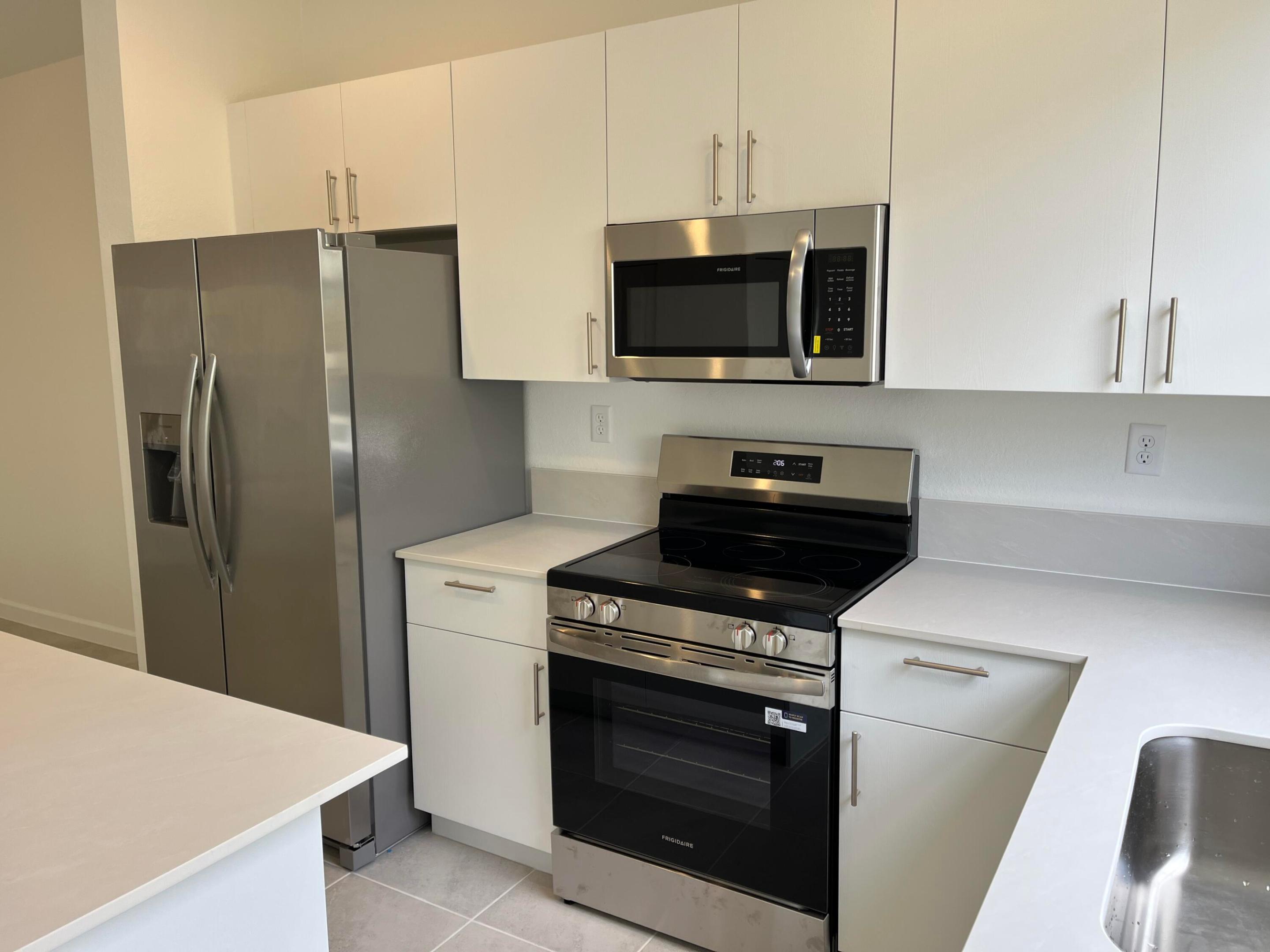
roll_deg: +1.0
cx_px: 635
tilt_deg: -8.6
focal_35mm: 26
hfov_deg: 67.3
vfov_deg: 53.1
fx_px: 954
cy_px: 476
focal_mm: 5.1
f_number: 1.6
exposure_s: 1/120
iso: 40
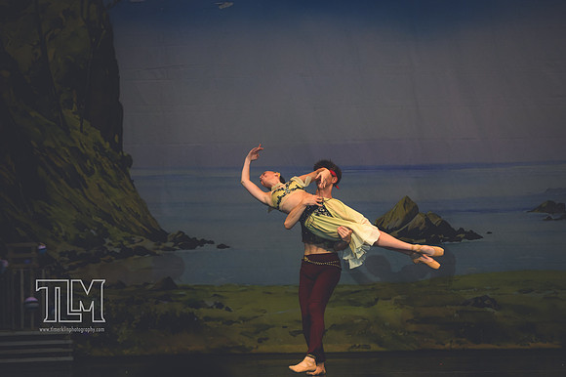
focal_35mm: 217
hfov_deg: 9.5
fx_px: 3410
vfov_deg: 6.3
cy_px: 188
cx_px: 283
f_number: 2.8
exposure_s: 1/500
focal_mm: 145
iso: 560
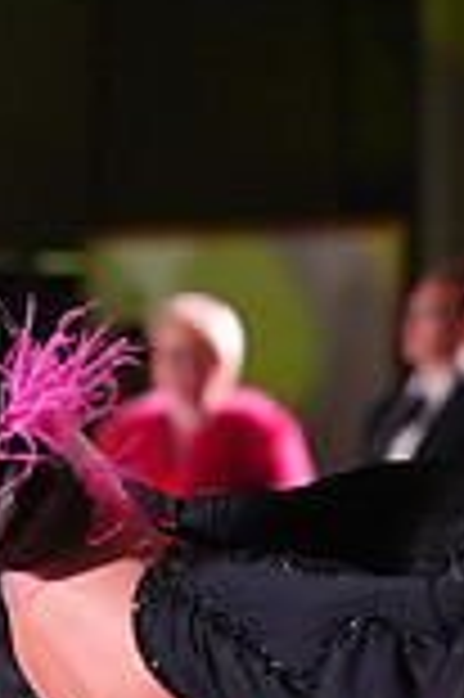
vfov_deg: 4.1
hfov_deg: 2.7
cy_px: 1058
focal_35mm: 505
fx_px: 9784
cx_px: 489
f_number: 5
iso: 4000
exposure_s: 1/200
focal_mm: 135
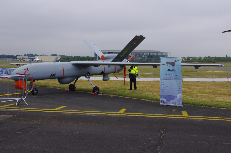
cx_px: 116
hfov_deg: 42.8
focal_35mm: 46
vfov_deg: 29.2
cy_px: 76
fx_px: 295
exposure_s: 1/160
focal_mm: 30.63
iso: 200
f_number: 11
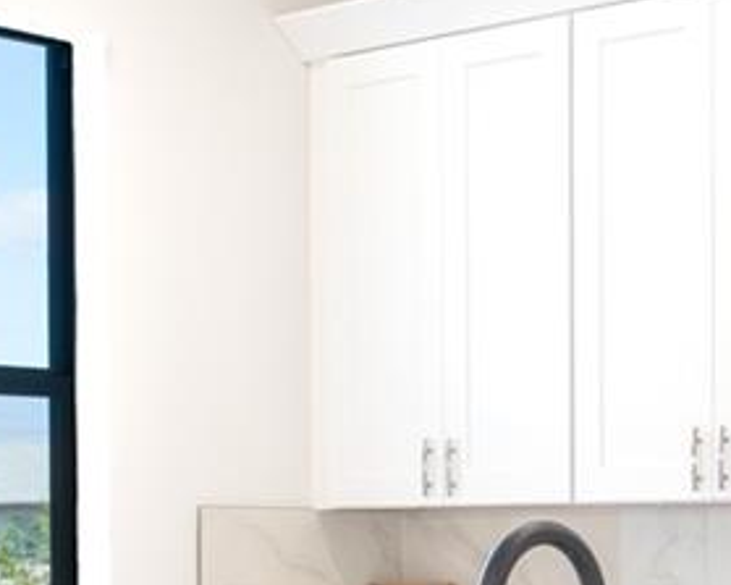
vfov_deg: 14.9
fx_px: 2156
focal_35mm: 100
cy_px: 711
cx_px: 679
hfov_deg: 18.9
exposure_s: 1/5
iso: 125
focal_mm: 18.5
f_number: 8
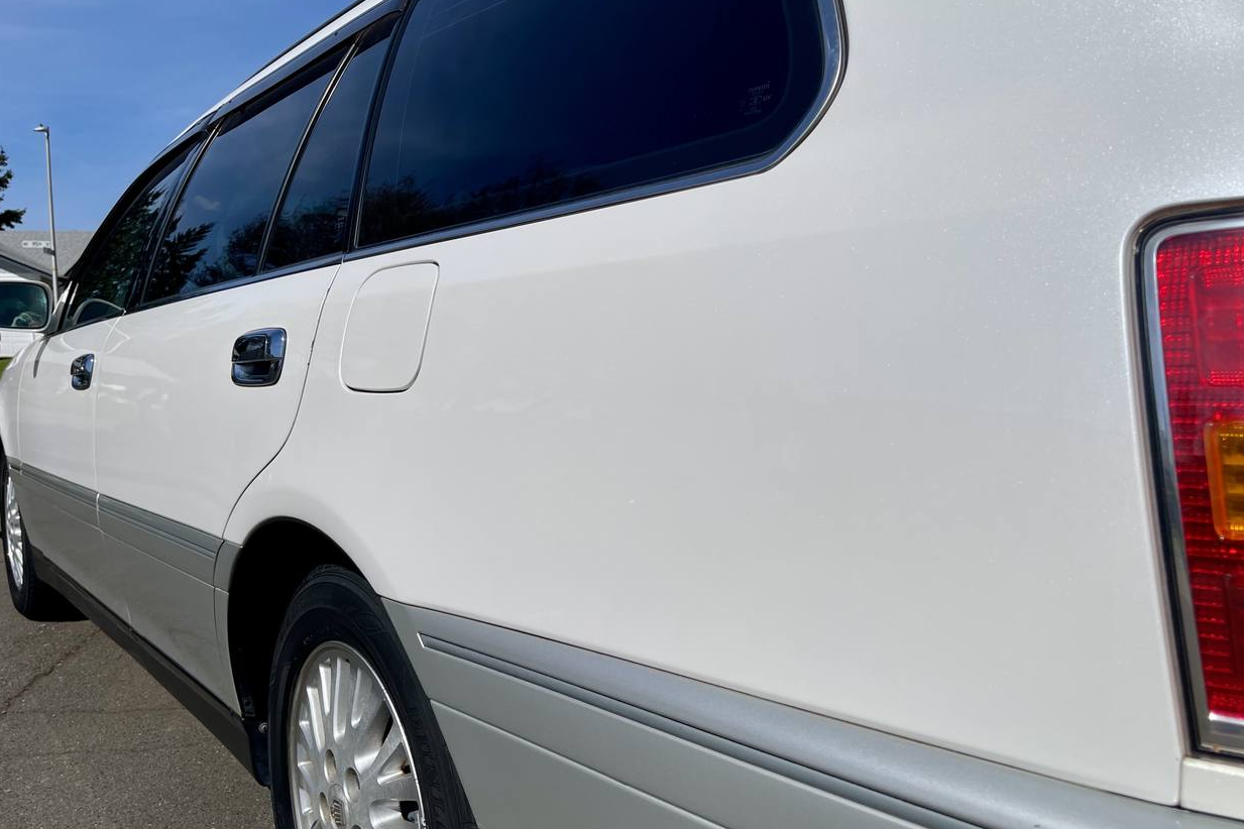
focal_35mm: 27
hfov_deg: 67.4
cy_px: 475
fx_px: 933
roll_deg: -0.5
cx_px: 616
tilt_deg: -8.2
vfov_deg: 47.8
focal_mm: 5.1
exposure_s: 1/12048
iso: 32
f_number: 1.6
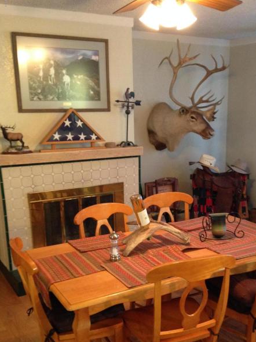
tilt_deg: -11.9
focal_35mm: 43
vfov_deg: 43.5
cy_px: 213
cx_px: 162
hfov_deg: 33.4
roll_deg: -0.6
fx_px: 424
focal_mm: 4.12
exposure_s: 1/20
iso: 320
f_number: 2.4
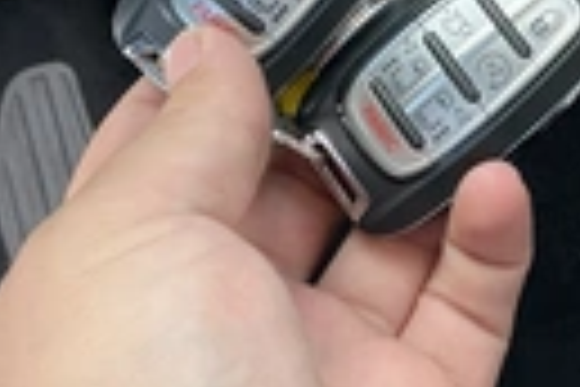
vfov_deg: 14.5
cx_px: 531
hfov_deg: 22.1
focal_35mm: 90
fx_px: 1450
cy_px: -122
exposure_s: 1/122
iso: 40
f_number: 1.8
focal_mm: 3
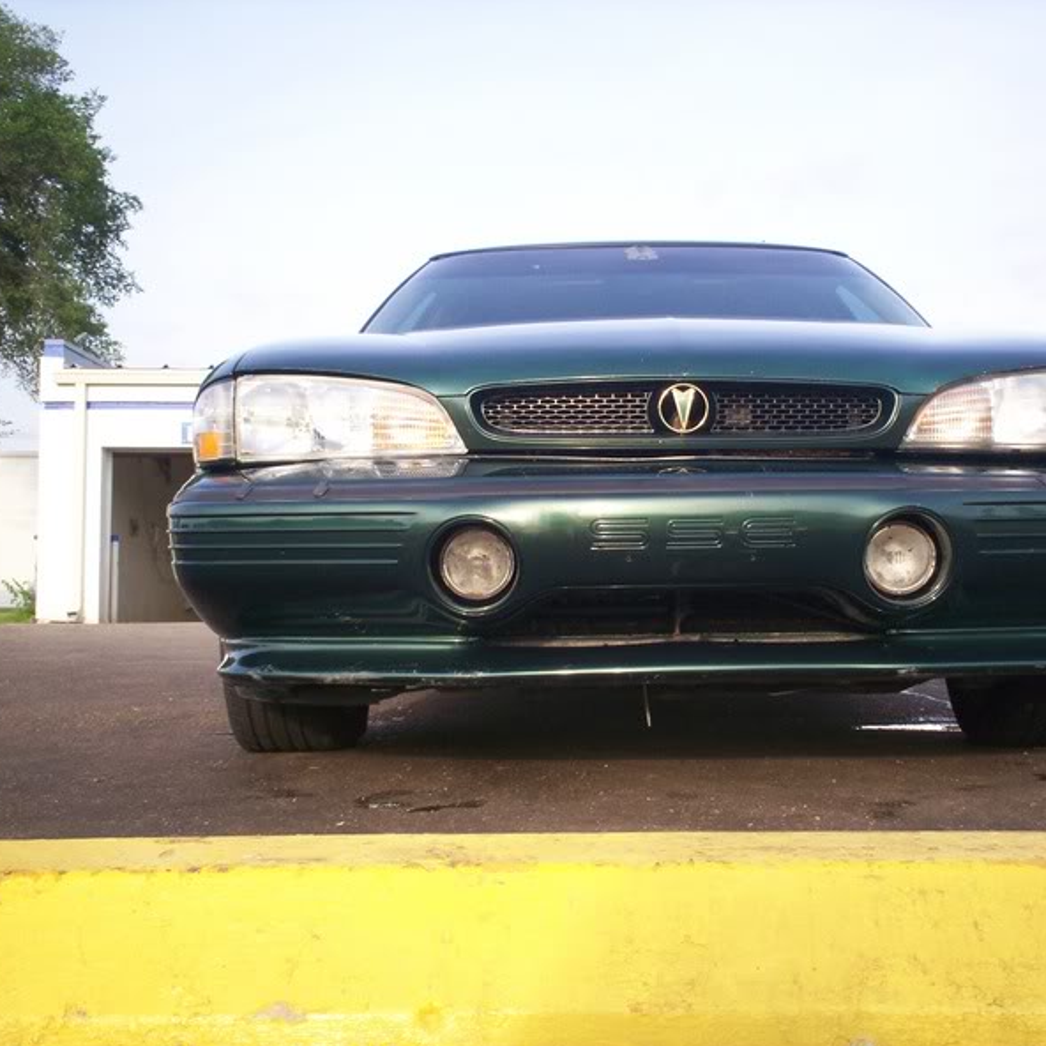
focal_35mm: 43
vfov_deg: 39.2
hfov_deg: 39.0
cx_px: 624
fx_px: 1470
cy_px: 527
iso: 100
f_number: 4.5
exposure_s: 1/137
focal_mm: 6
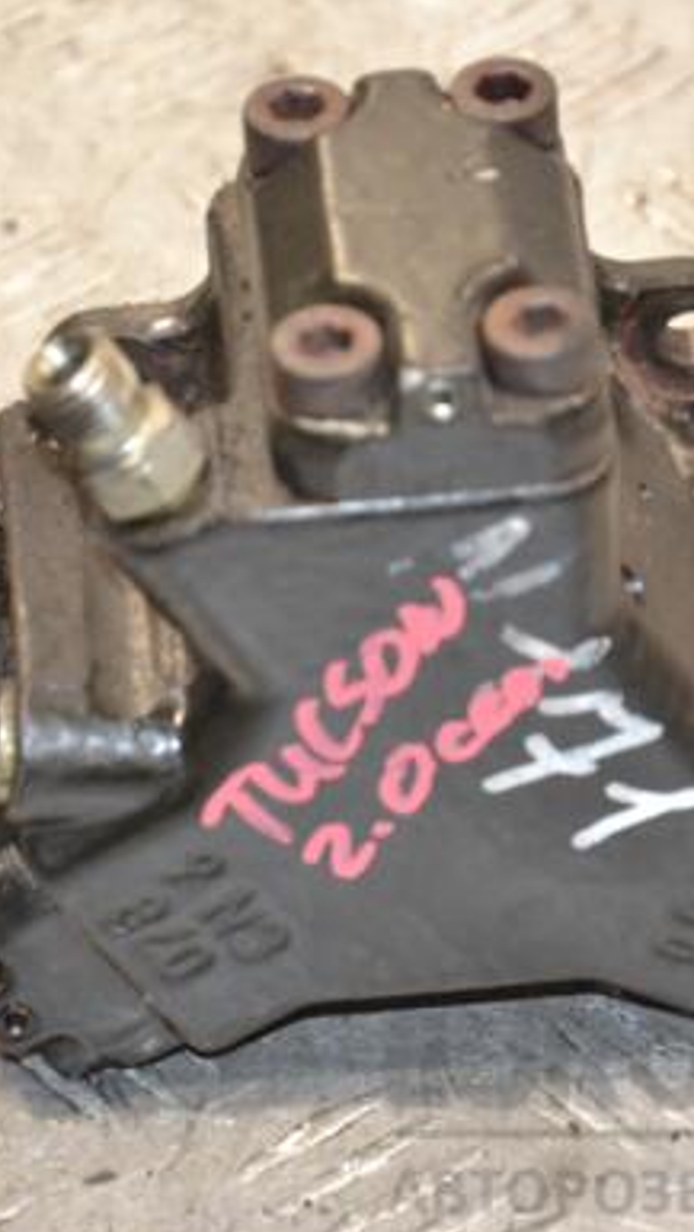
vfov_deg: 8.4
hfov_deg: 4.7
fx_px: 8389
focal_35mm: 257
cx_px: 326
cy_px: 634
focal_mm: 105
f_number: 5.6
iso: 800
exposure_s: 1/80
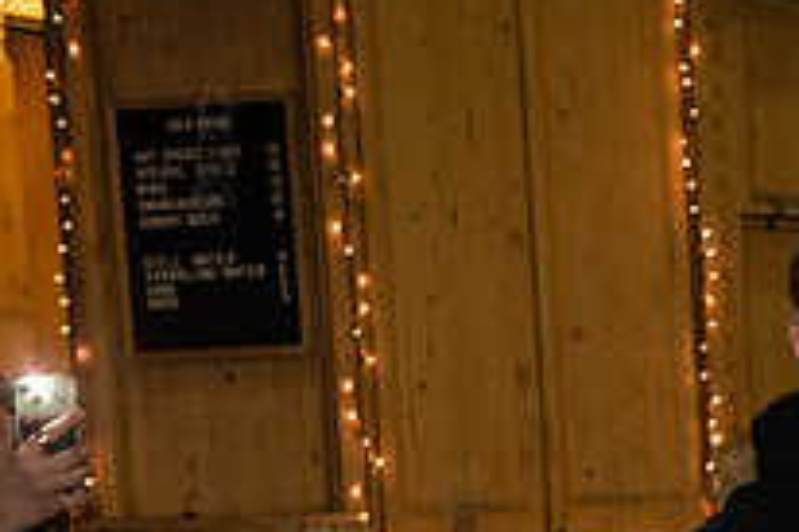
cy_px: 705
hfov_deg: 18.1
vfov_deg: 12.4
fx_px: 2373
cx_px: 962
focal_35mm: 107
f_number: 4.5
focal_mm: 38
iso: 4000
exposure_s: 1/160
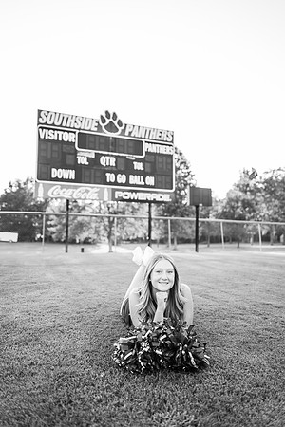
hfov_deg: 53.1
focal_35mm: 24
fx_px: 285
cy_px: 214
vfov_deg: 73.7
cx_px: 142
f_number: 2
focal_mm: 24
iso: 125
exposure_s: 1/500
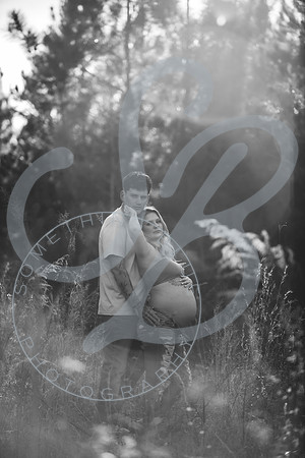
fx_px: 1652
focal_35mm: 130
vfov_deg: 15.8
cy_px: 229
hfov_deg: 10.5
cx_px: 152
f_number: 2.8
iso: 100
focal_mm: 130
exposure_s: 1/400
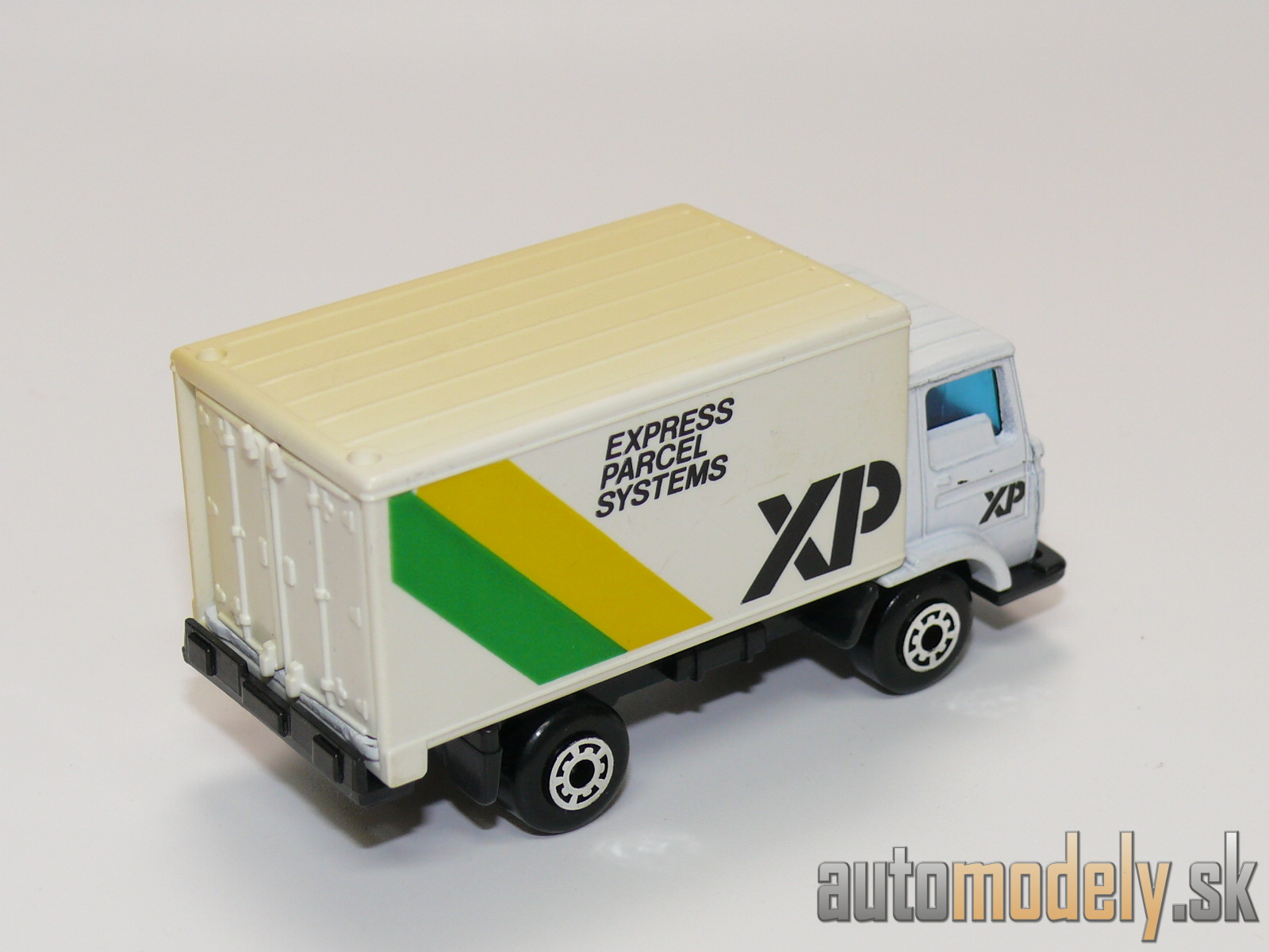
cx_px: 634
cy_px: 476
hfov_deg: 23.8
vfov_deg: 18.0
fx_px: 3006
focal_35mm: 82
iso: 100
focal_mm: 12
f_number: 4
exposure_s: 1/30
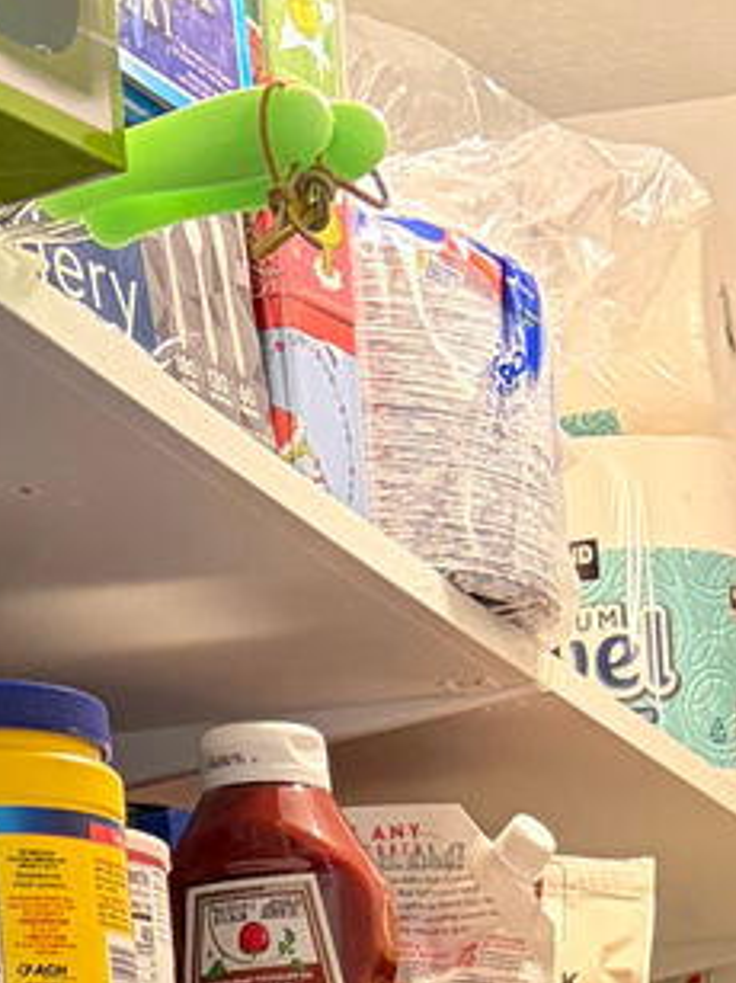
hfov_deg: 11.2
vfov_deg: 12.2
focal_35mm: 130
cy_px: 2325
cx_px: 794
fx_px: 3688
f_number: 1.6
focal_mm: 5.96
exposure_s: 1/60
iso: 250
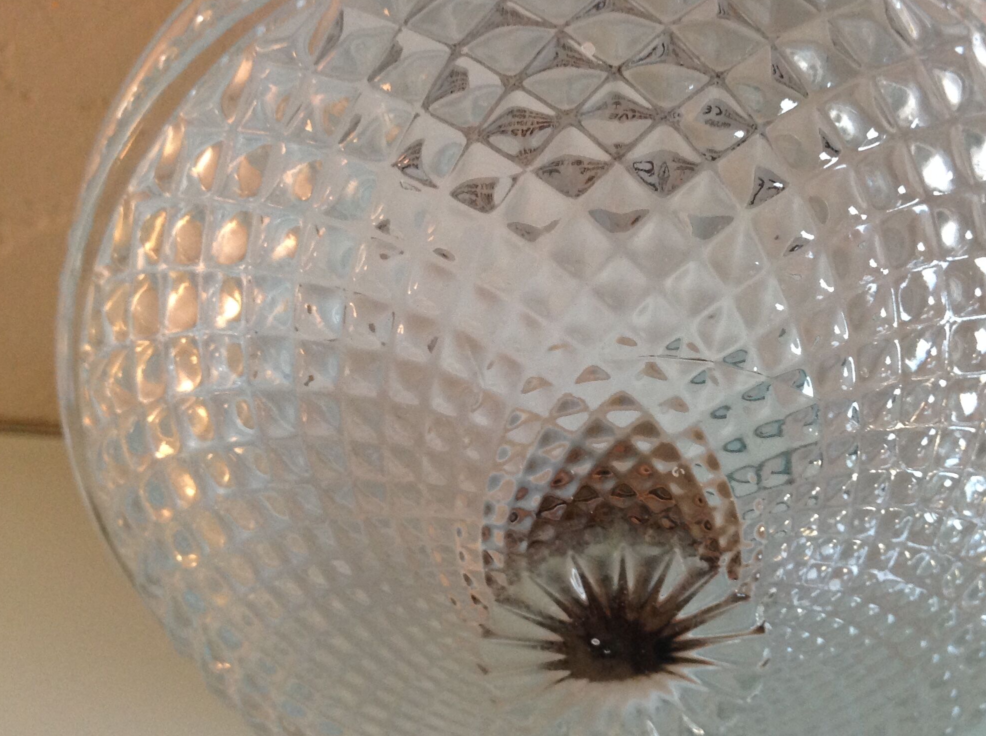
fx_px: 1308
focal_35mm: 46
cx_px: 564
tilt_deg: -47.9
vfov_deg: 31.4
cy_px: 366
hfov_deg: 41.2
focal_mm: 4.28
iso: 160
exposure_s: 1/17
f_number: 2.4
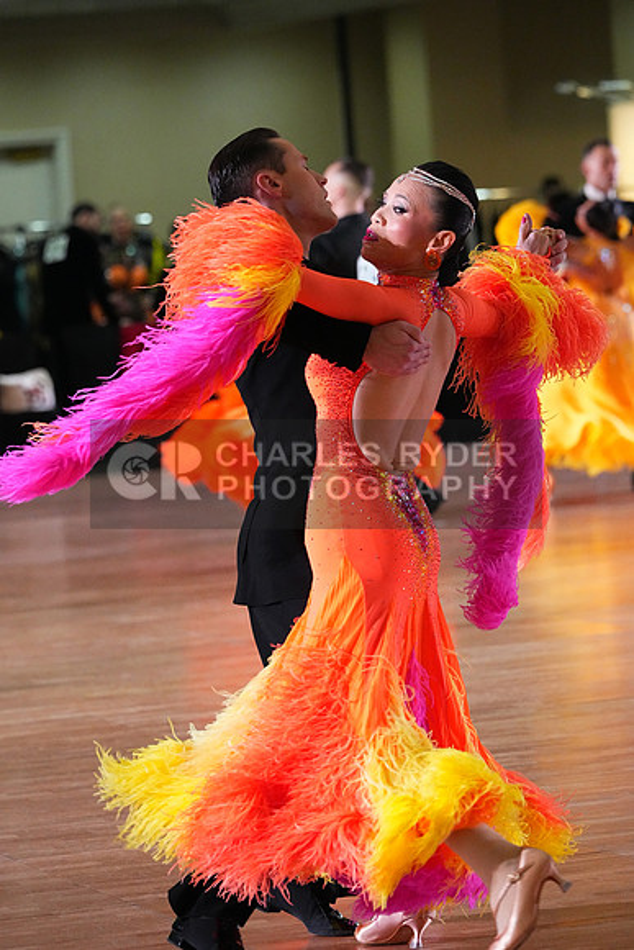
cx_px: 317
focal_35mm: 200
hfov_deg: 6.9
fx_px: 5280
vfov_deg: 10.3
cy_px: 475
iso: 10000
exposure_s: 1/400
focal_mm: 200
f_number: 5.6
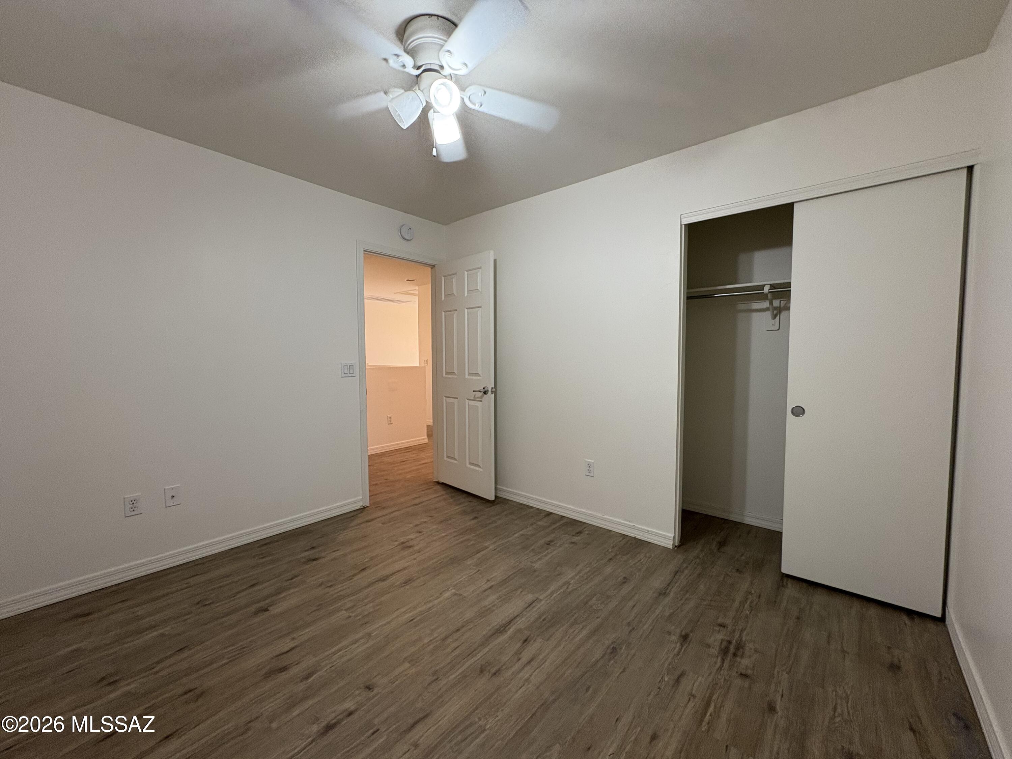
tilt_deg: -2.9
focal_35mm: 14
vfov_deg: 85.7
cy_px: 380
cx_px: 506
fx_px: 409
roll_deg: +0.5
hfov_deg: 102.1
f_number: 2.2
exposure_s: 1/60
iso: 250
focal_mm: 2.22
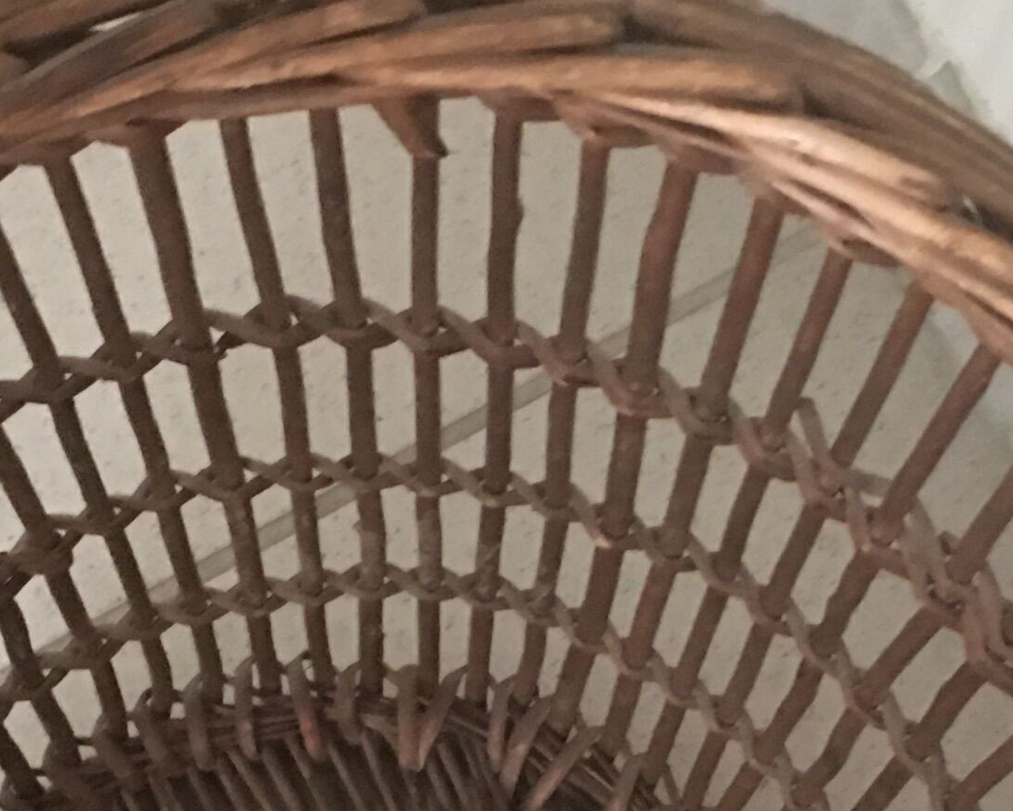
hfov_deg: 18.3
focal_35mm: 105
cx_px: 461
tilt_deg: -80.7
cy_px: 1031
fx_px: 3149
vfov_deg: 14.1
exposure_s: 1/8
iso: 160
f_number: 2.2
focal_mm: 4.15
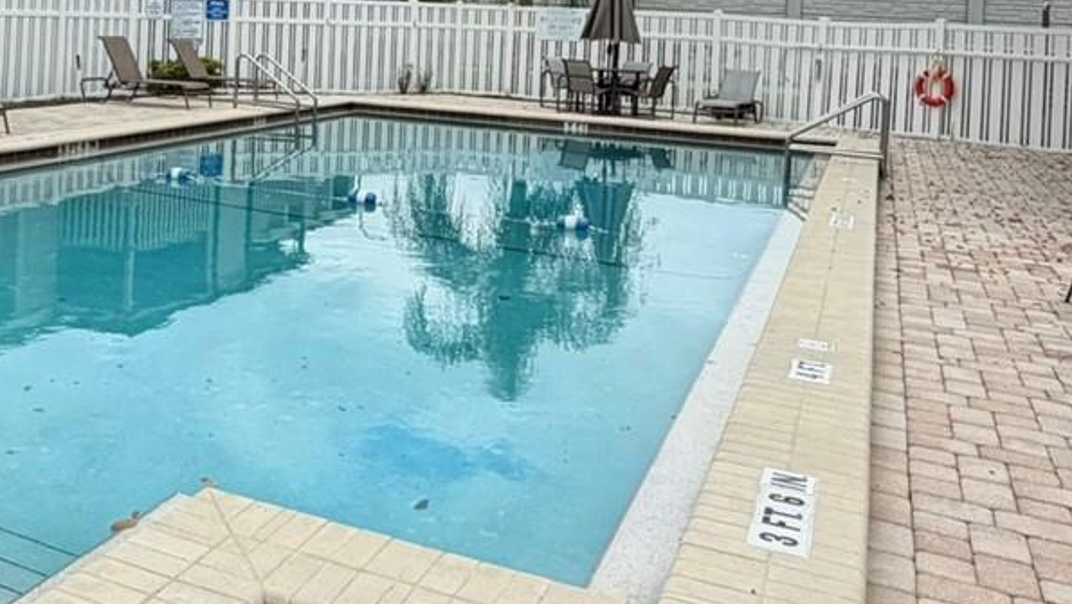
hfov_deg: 48.1
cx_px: 310
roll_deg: -2.2
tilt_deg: -0.7
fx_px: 1166
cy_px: 7
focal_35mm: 41
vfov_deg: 27.4
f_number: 2.2
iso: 40
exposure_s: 1/607
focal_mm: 2.22
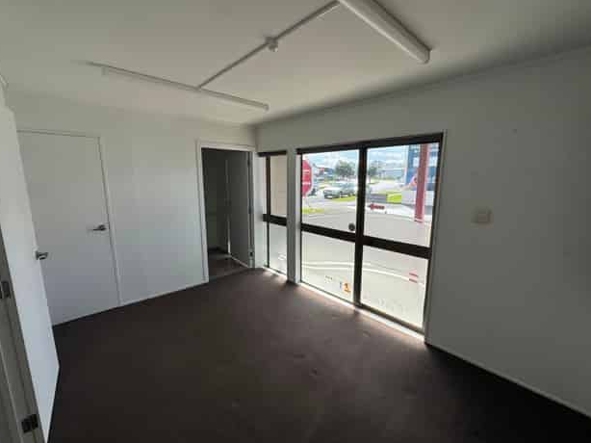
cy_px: 220
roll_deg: -0.3
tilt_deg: -9.0
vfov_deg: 81.7
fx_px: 256
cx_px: 302
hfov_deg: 98.2
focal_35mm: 15
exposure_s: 1/879
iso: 50
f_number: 2.2
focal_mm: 2.22
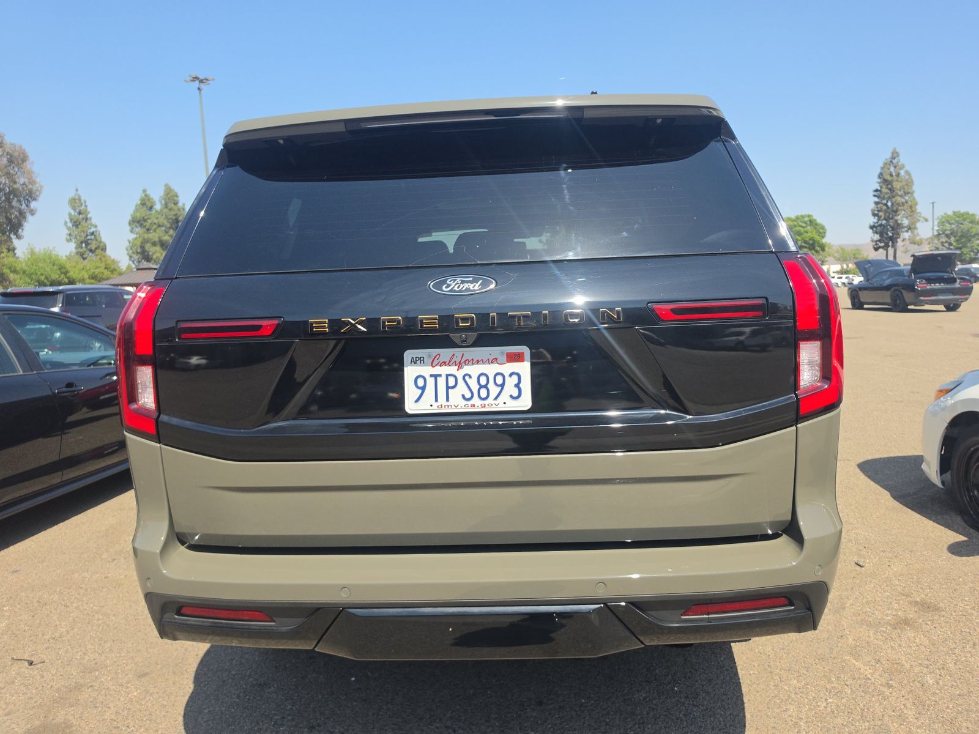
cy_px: 367
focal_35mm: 23
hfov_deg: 73.9
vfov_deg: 58.9
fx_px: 650
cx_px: 490
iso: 63
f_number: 1.4
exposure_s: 1/3326
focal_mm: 6.5
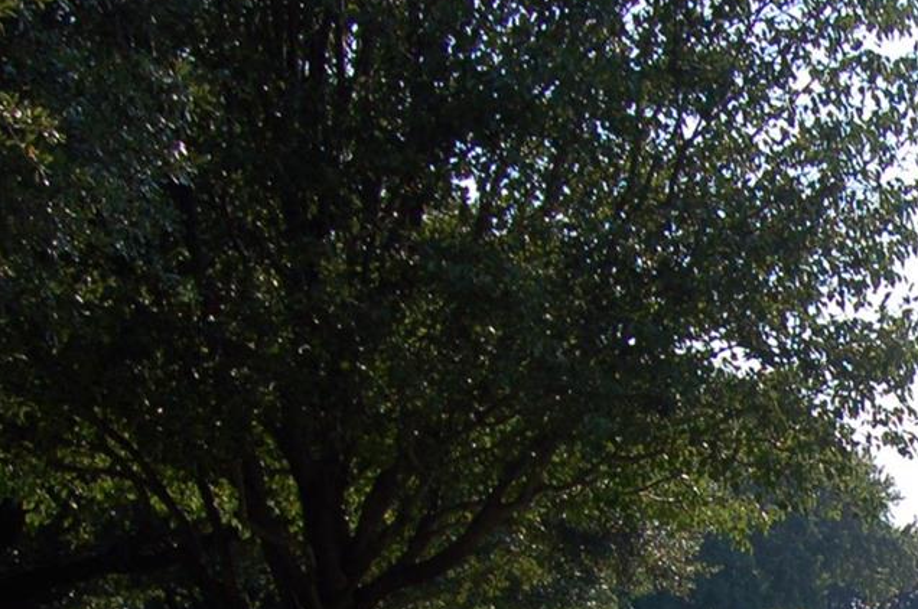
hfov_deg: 20.3
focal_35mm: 87
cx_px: 1351
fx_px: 2215
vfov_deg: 14.7
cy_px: 868
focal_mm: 18
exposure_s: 1/500
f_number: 7.1
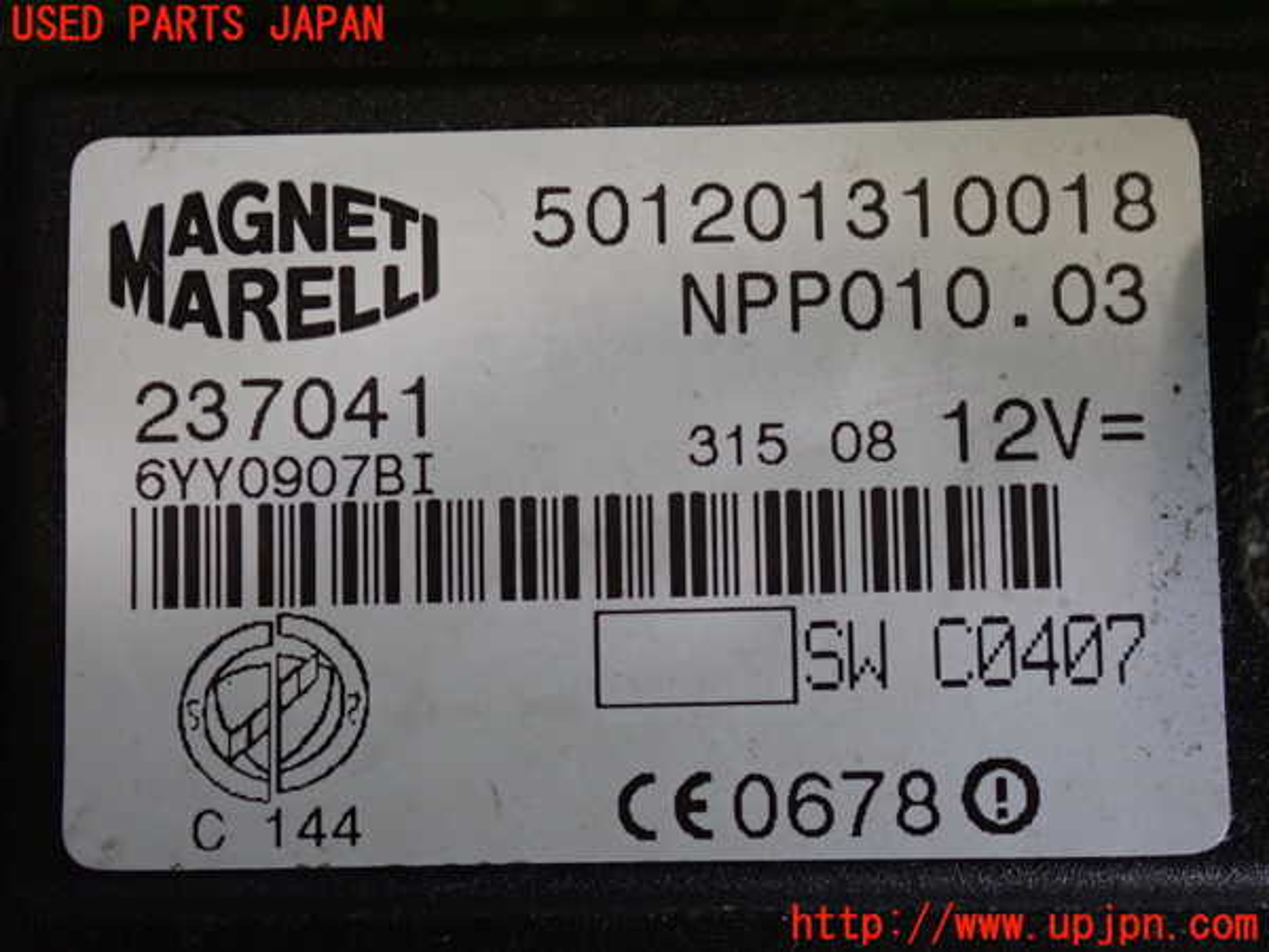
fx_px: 3666
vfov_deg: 14.8
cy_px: 476
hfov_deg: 19.6
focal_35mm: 100
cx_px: 634
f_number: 4.9
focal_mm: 18
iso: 800
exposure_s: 1/50
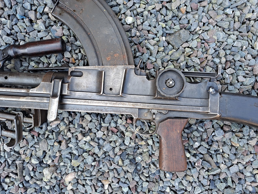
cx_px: 129
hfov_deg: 71.6
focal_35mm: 24
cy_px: 97
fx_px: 179
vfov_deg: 56.8
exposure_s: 1/100
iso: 50
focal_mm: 5.23
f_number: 1.8
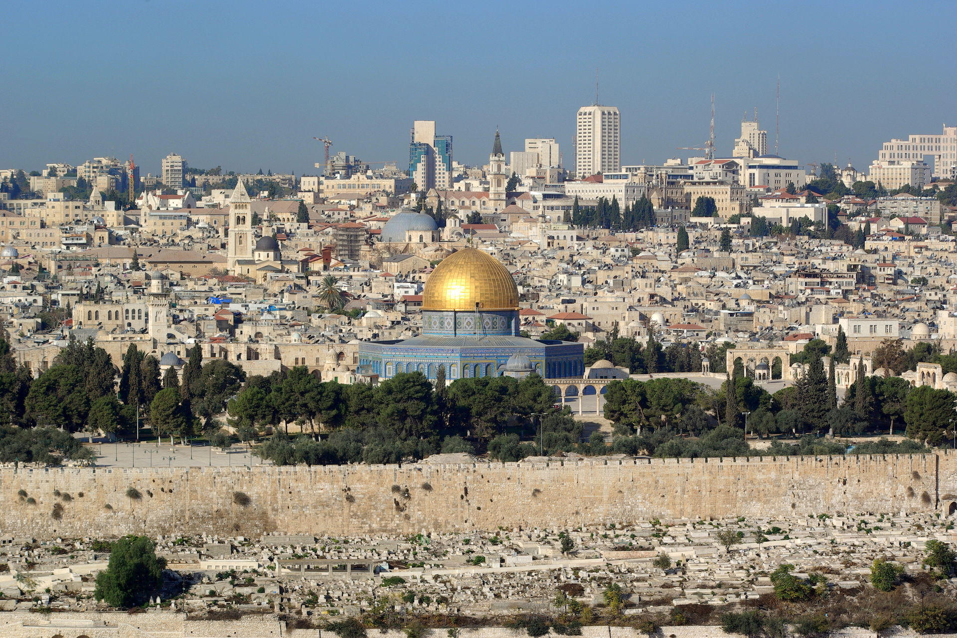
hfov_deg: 18.2
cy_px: 319
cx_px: 478
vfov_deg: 12.2
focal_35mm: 112
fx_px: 2990
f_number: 16
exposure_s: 1/180
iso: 100
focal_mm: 75
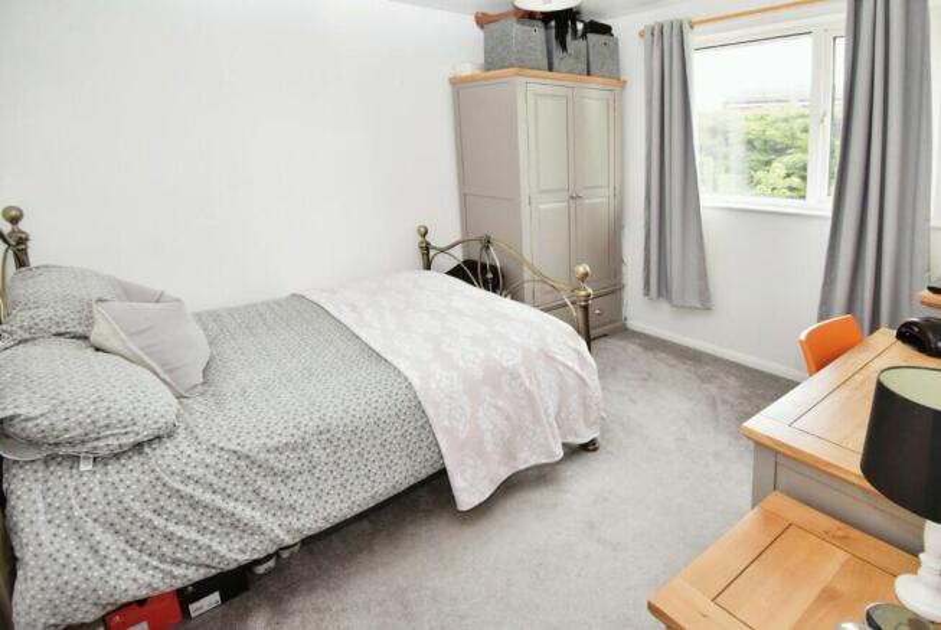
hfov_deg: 89.9
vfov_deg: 67.5
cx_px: 470
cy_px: 315
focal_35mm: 18
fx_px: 471
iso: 800
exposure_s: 1/125
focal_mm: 12
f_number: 5.6
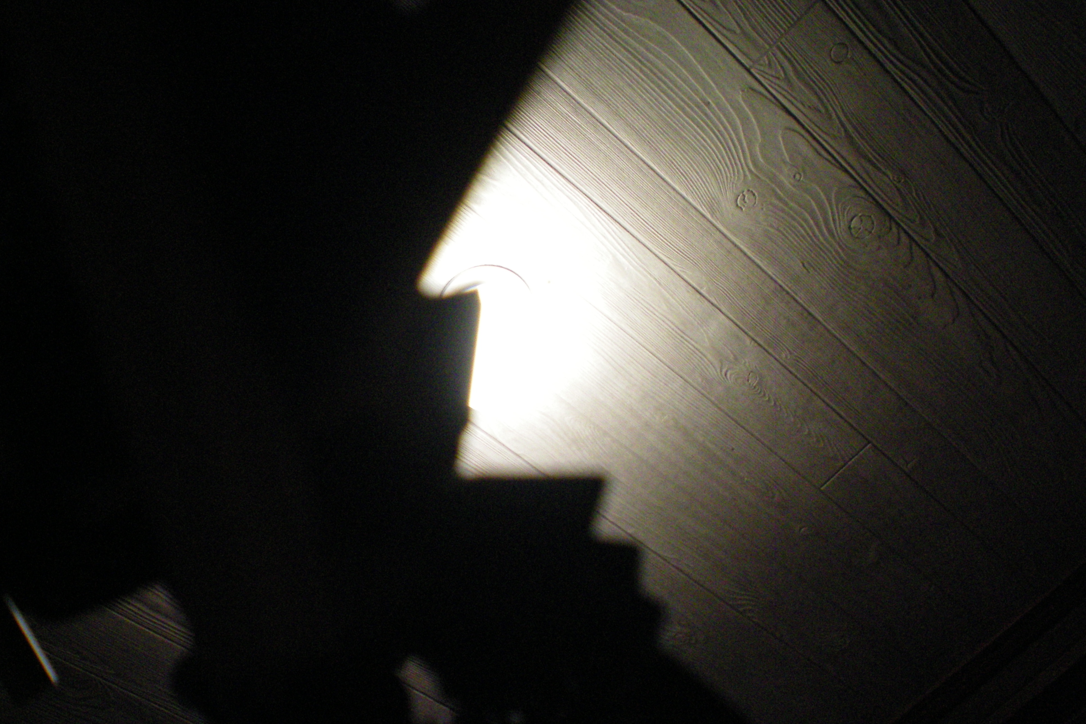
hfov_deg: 48.5
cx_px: 541
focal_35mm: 40
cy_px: 401
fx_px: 1207
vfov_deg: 33.4
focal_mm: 6.3
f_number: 3.1
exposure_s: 1/40
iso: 400
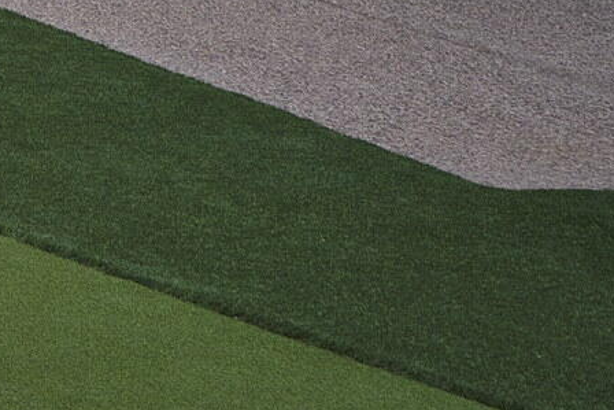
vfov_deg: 10.0
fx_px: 2133
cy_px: -469
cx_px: -1013
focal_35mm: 125
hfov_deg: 11.9
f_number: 9
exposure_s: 1/160
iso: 100
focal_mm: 20
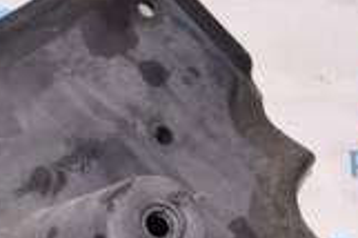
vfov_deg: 10.5
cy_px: 361
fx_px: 1242
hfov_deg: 15.6
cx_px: -107
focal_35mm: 125
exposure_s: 1/200
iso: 1600
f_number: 8
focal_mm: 21
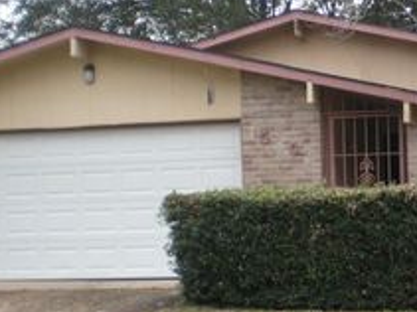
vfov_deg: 16.4
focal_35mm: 90
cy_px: 196
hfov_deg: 21.3
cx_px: 377
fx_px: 1084
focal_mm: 6.3
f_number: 3.1
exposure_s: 1/150
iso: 64
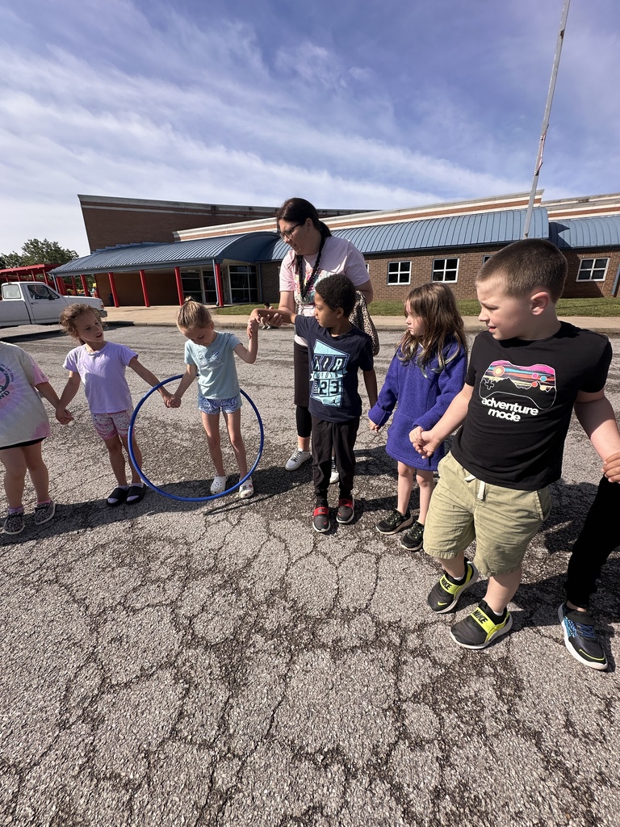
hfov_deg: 85.7
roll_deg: -0.3
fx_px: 334
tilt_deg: -19.5
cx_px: 310
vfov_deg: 102.1
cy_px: 414
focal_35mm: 14
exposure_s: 1/1350
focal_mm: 2.22
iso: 50
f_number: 2.2
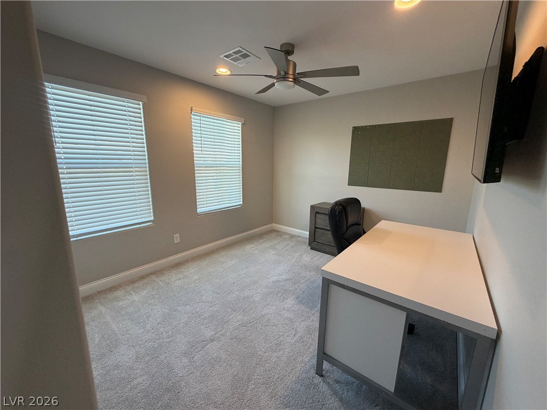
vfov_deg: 85.7
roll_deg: -0.1
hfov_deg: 102.1
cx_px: 274
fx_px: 221
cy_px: 205
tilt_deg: -11.6
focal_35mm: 14
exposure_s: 1/60
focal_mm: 2.22
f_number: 2.2
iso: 160
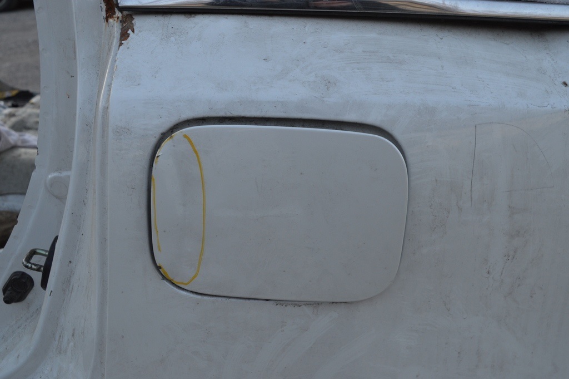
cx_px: 284
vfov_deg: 35.4
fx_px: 592
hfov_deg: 51.3
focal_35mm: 38
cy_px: 190
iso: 400
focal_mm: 25
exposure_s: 1/60
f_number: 5.6
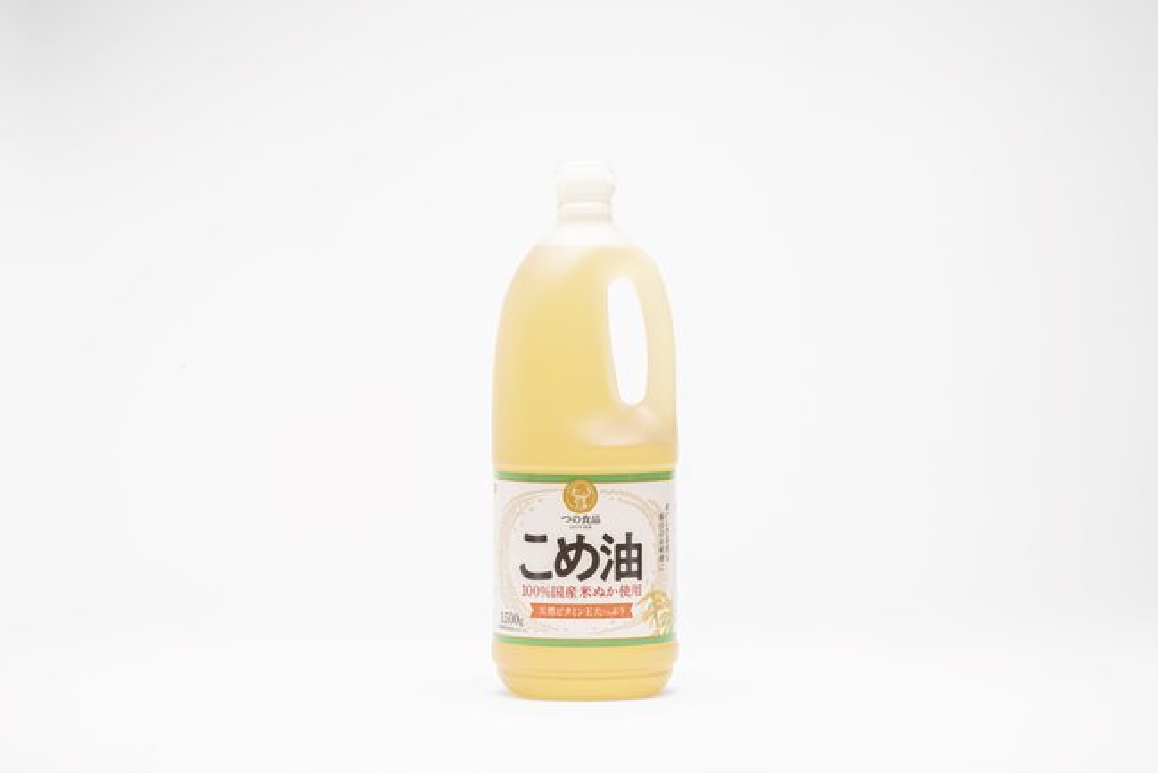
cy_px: 386
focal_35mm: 105
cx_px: 579
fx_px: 3378
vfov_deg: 13.0
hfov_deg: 19.5
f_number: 16
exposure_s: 1/125
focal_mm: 105
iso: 100
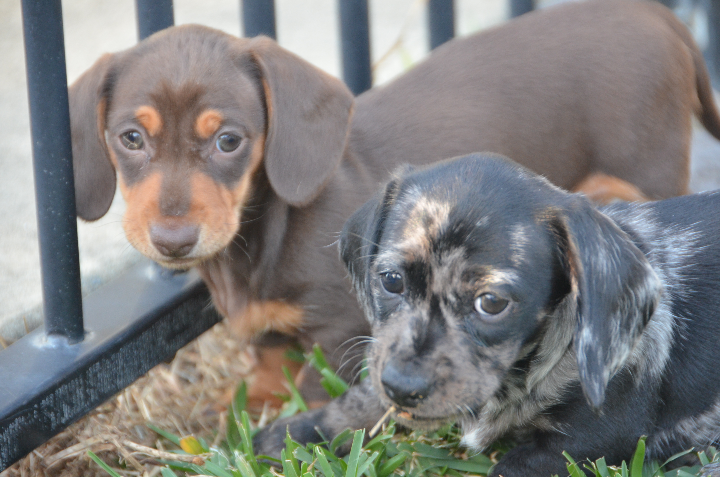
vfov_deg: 4.6
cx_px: 360
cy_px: 238
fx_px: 5988
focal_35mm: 300
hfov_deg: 6.9
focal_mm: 200
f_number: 5.6
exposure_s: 1/125
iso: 1600
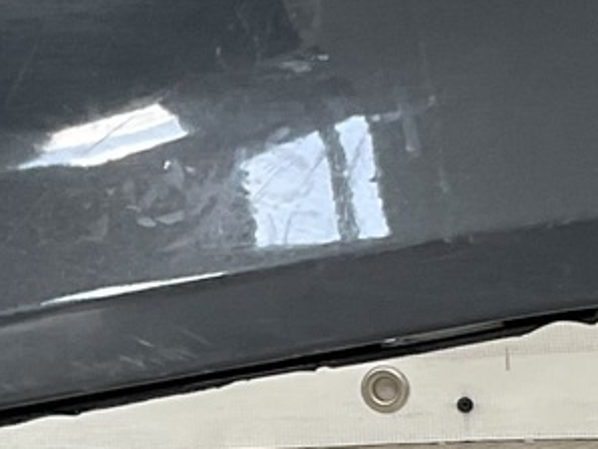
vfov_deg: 7.5
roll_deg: +8.2
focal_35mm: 196
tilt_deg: -12.2
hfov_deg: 9.8
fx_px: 3389
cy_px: 511
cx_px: -265
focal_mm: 3
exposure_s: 1/100
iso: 20
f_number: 1.8
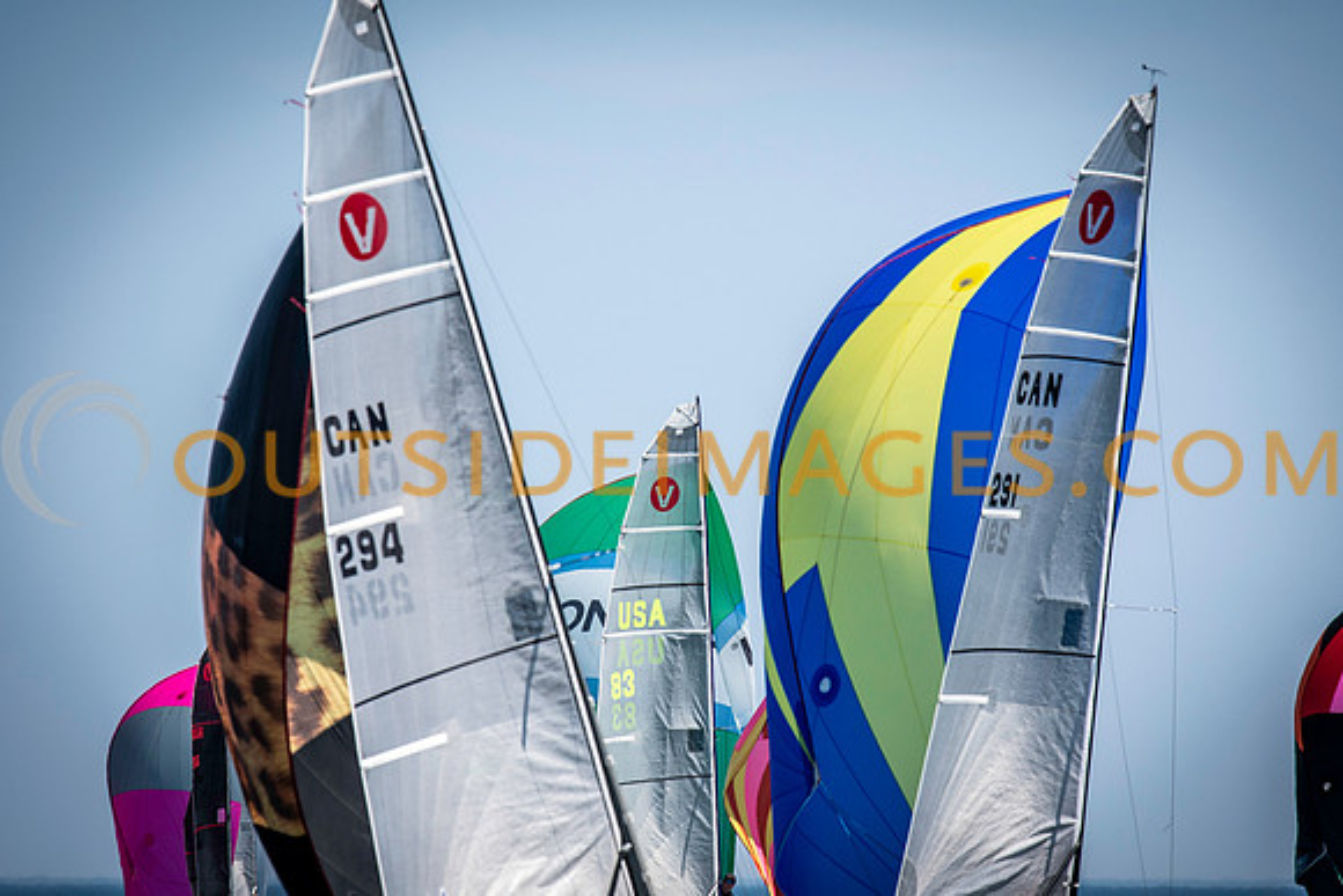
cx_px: 672
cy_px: 448
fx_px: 16791
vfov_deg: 3.1
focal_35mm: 450
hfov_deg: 4.6
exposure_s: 1/2500
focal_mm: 300
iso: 320
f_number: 5.6
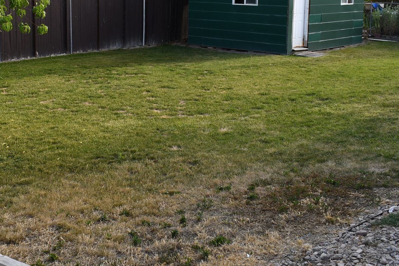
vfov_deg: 26.2
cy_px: 68
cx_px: 142
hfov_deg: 38.6
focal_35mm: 51
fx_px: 565
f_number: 5.6
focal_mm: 18
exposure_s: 1/125
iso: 140
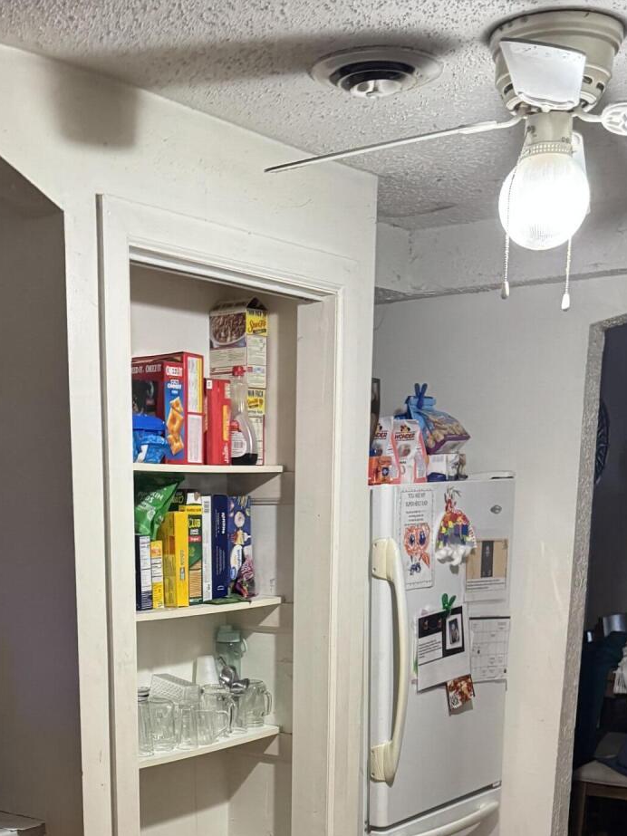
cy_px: 847
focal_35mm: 52
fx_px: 1256
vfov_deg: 33.5
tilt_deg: -12.7
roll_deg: +0.8
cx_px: 203
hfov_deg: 27.8
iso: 800
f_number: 1.78
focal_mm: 6.76
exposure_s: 1/40
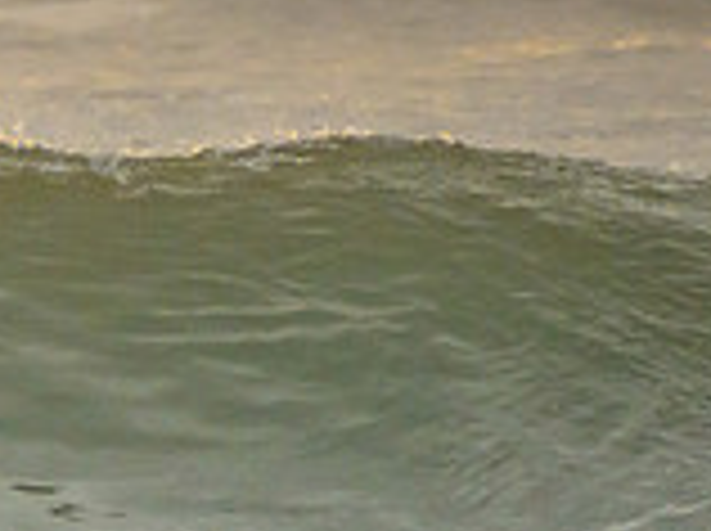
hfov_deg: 1.0
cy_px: 385
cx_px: -269
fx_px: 39889
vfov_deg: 0.8
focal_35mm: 1945
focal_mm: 400
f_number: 5.6
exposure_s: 1/2000
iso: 1250
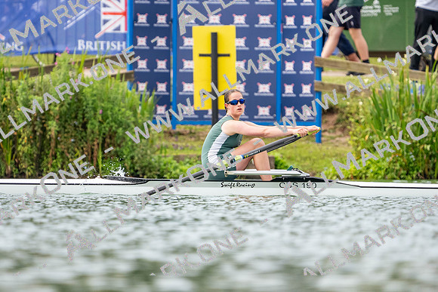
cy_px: 146
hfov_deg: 2.3
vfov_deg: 1.5
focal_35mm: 900
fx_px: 10952
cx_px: 219
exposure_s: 1/1600
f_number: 6.3
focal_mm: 600
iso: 800
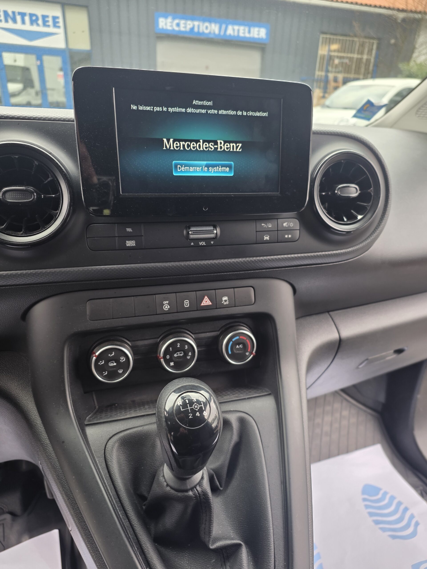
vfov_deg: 73.9
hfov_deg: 58.9
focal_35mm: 23
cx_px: 214
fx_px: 378
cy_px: 284
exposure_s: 1/55.9
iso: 50
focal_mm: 6.25
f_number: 1.7
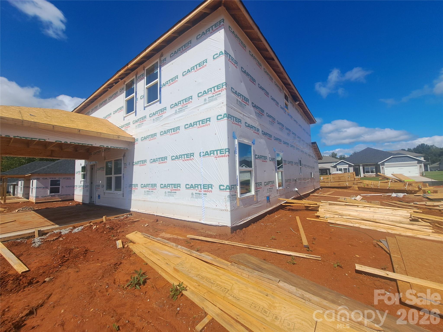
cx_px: 222
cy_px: 166
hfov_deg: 106.2
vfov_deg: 89.9
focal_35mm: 13
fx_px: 166
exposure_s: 1/2049
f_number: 2.2
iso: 50
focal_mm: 1.74
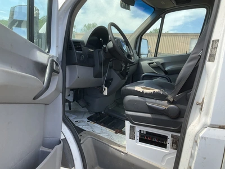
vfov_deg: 48.2
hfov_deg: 61.7
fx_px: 188
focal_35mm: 29
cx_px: 112
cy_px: 84
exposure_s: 1/316
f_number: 1.8
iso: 25
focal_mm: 3
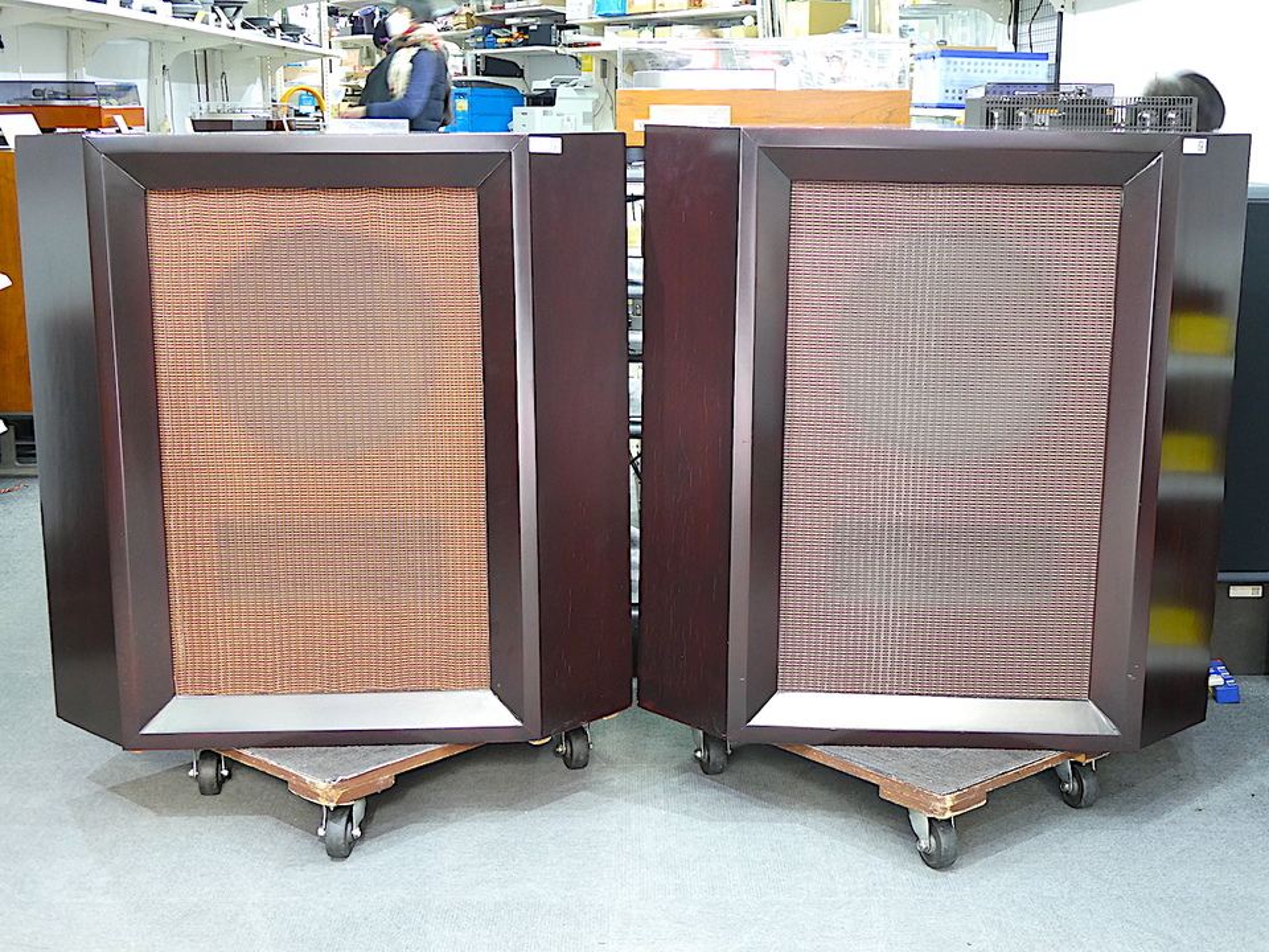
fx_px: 1723
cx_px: 634
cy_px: 476
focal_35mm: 47
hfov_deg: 40.4
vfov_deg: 30.9
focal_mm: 8.4
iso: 200
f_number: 4
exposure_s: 1/2.5
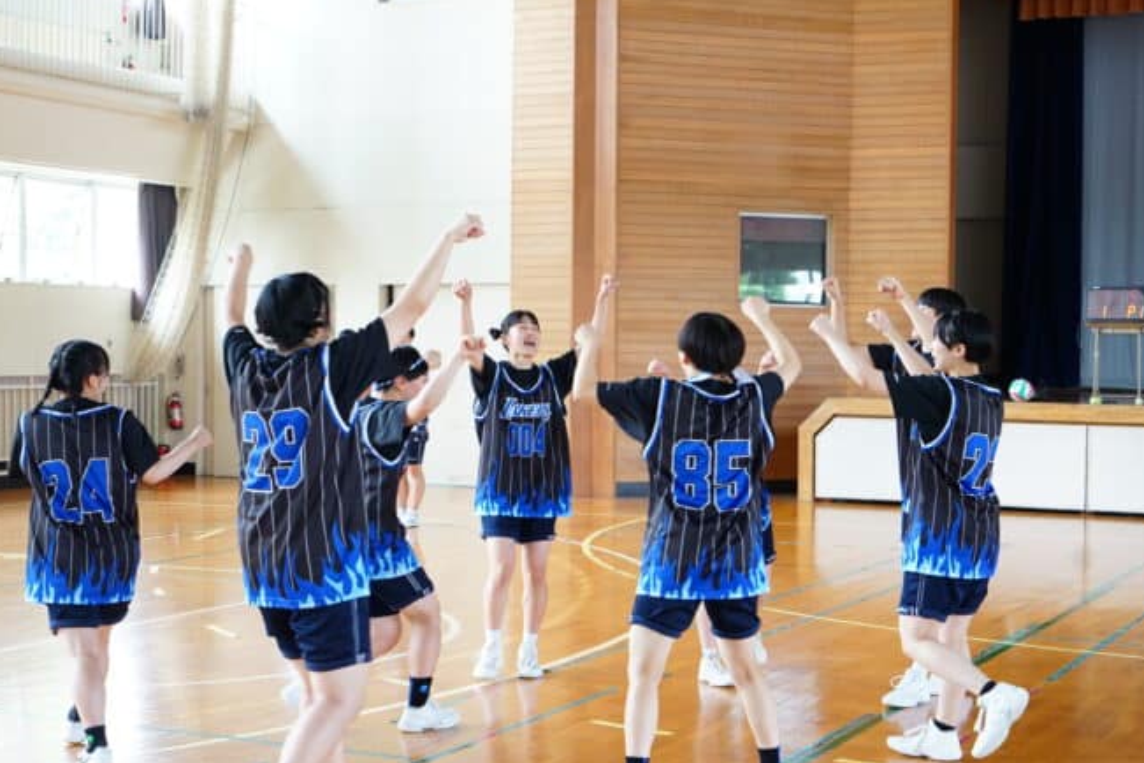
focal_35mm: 59
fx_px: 1875
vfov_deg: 23.0
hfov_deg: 33.9
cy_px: 432
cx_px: 608
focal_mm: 50
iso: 1250
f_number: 5
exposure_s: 1/100
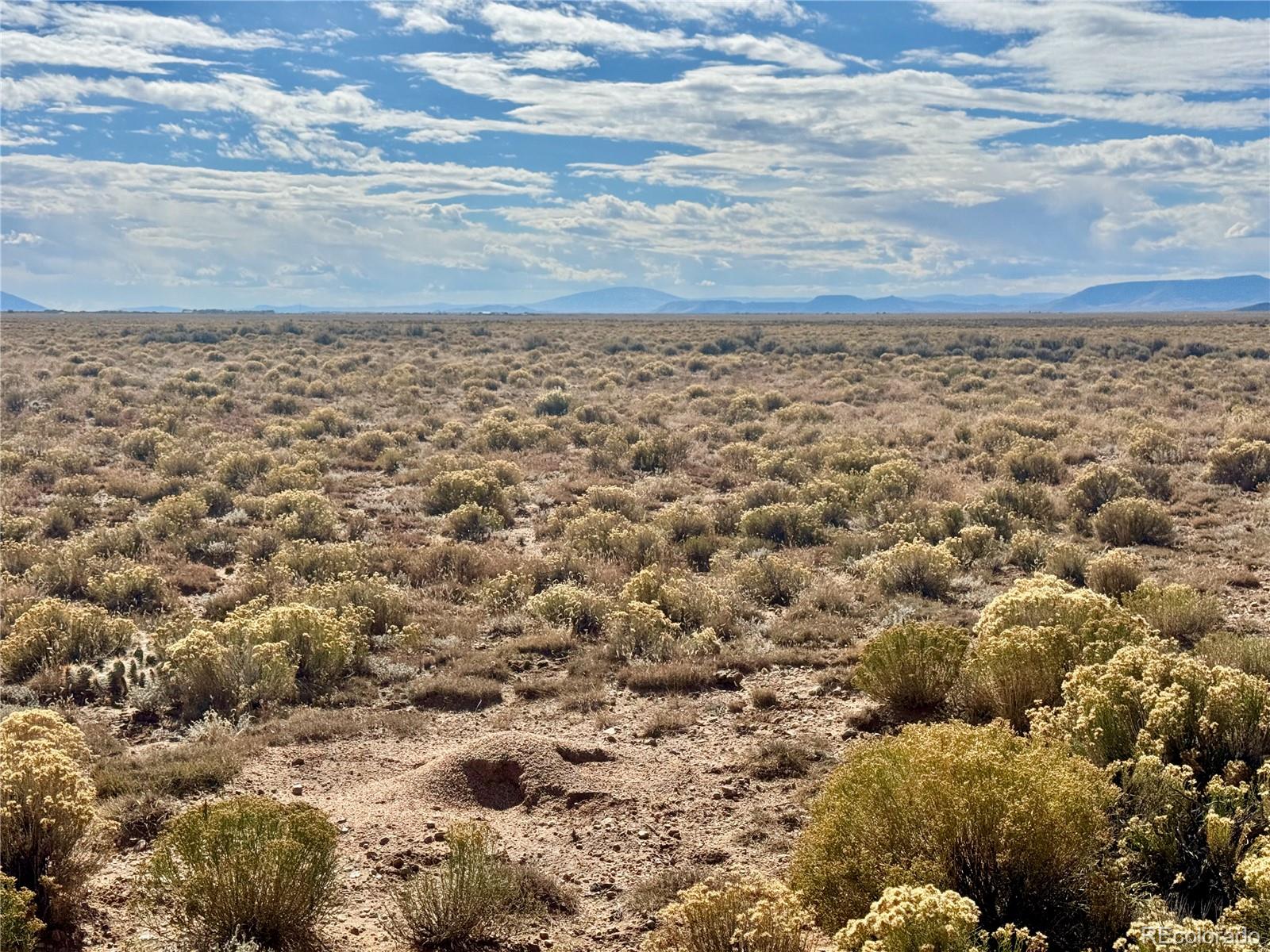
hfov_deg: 39.7
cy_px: 476
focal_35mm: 48
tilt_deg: -5.9
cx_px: 635
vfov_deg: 30.3
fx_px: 1761
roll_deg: +0.0
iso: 80
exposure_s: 1/12500
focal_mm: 6.76
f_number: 1.78
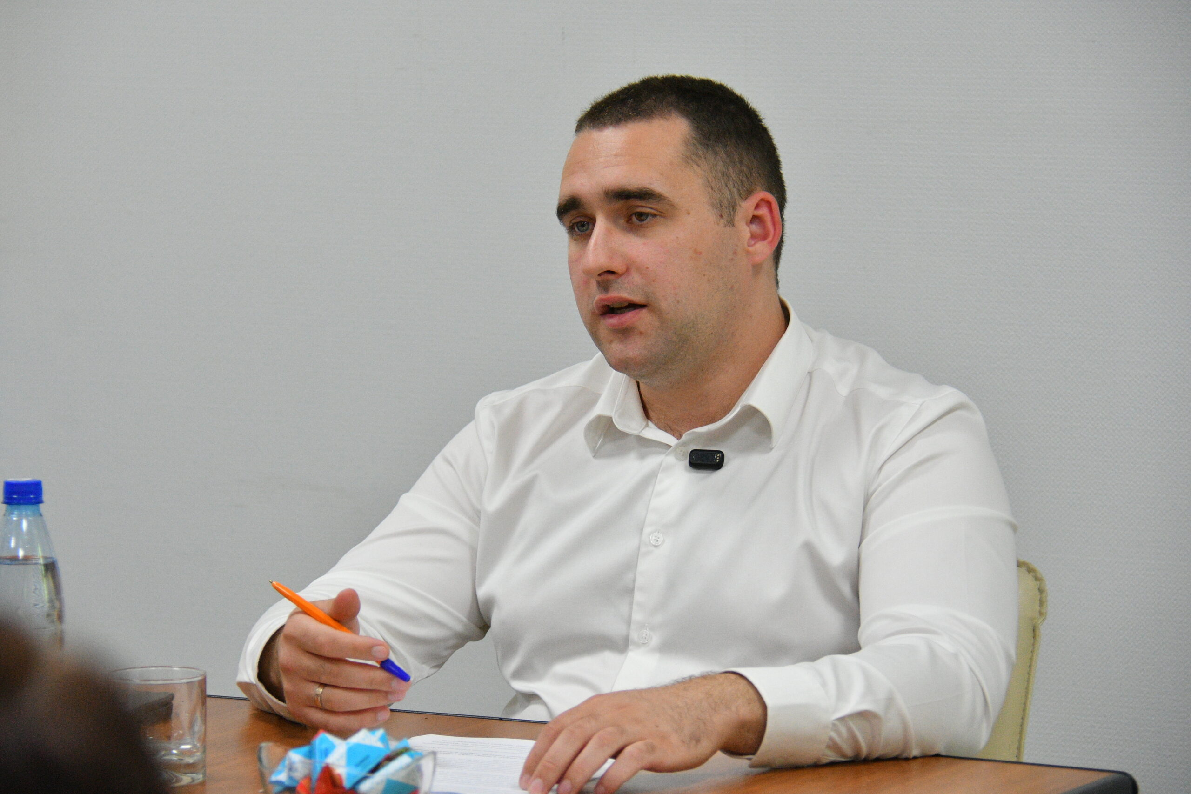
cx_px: 596
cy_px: 397
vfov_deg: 8.2
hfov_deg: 12.2
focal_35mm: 168
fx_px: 5558
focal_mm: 112
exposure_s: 1/200
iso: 2200
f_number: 5.6
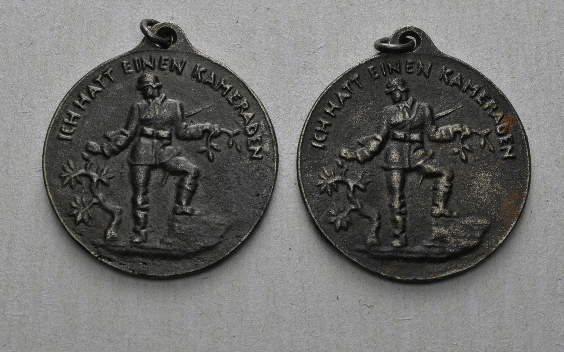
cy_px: 168
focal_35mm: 85
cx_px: 283
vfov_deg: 15.5
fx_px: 1299
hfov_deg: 24.5
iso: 400
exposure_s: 1/250
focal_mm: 55
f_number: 14
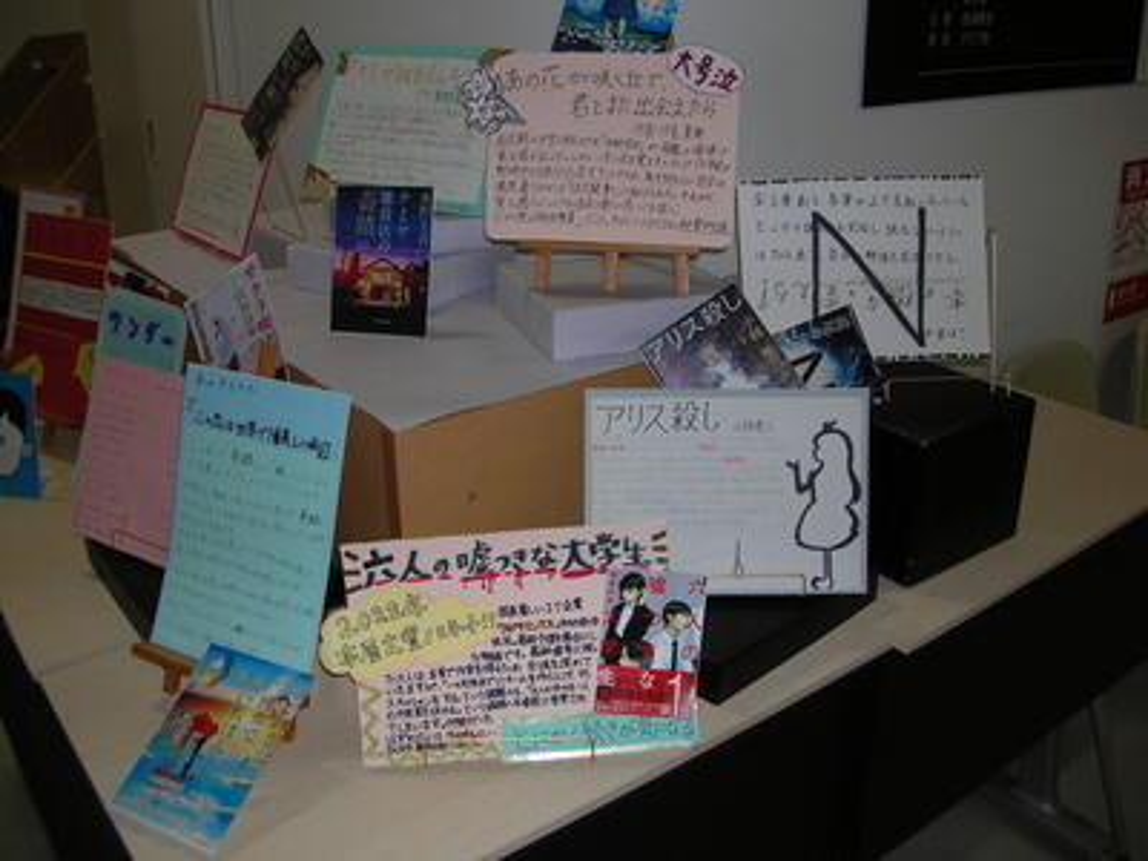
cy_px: 430
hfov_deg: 52.6
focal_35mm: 35
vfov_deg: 40.7
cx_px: 574
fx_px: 1161
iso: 50
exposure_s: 1/60.1
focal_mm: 5.8
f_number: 2.8
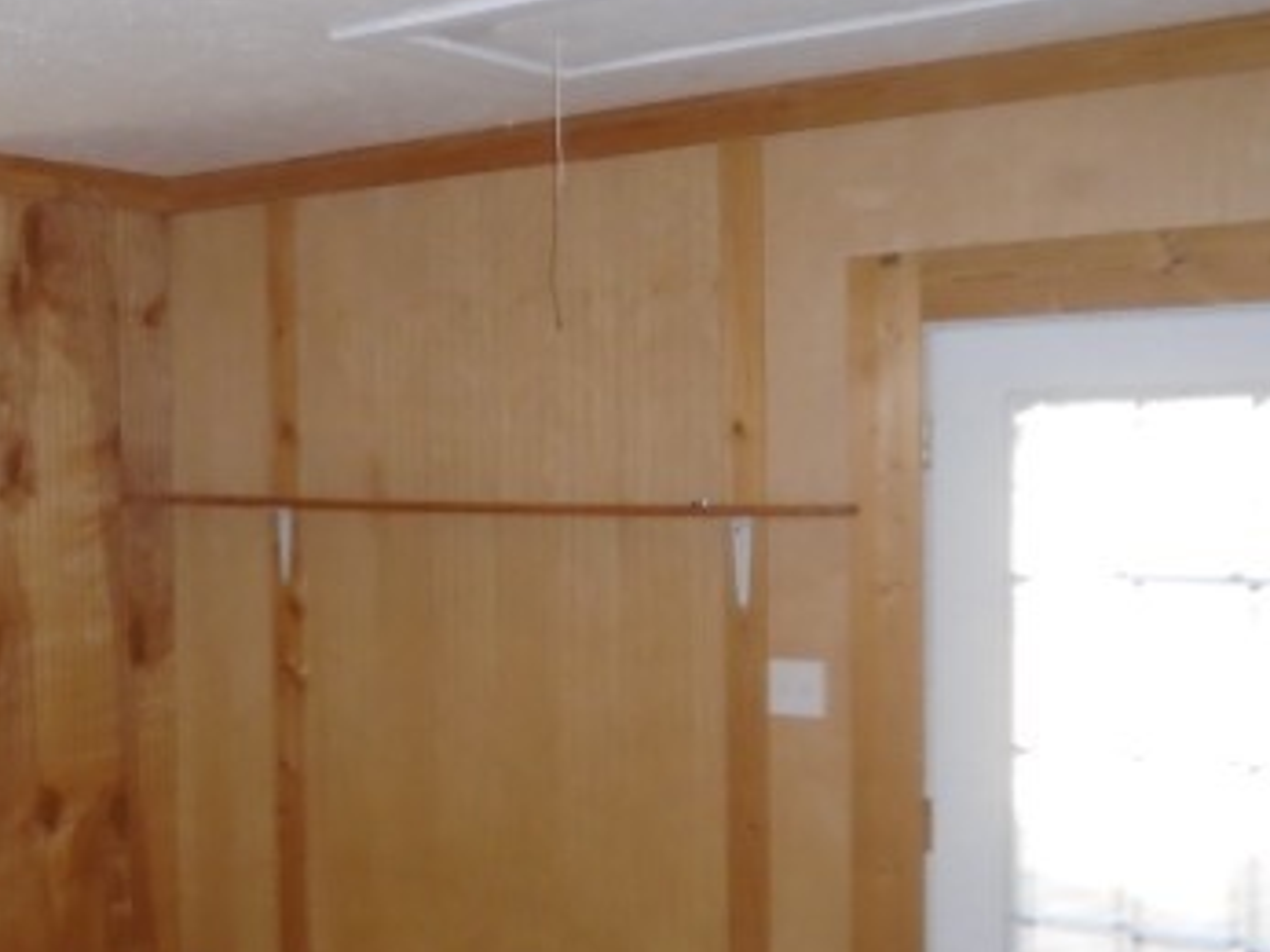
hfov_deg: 37.2
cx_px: 132
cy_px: 527
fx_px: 1760
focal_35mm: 48
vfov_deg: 30.2
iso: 400
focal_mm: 4.6
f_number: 3.2
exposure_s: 1/30
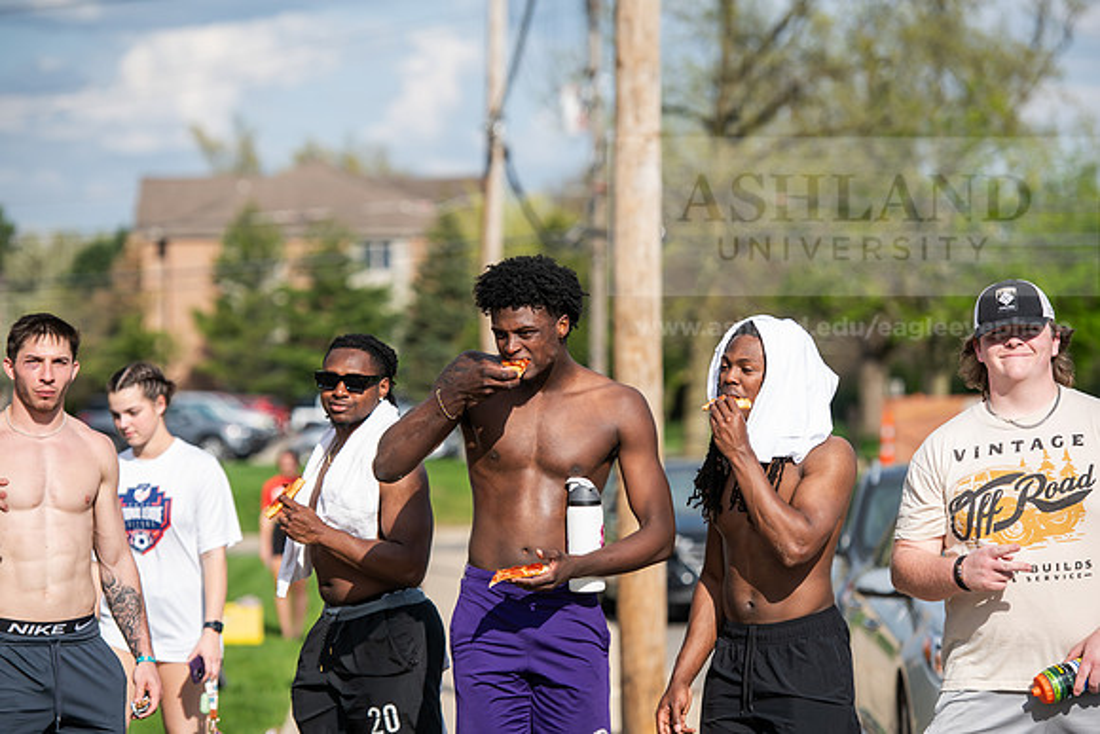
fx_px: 4126
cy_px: 367
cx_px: 550
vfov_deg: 10.2
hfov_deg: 15.2
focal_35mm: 135
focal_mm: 135
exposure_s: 1/1000
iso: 100
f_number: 3.5
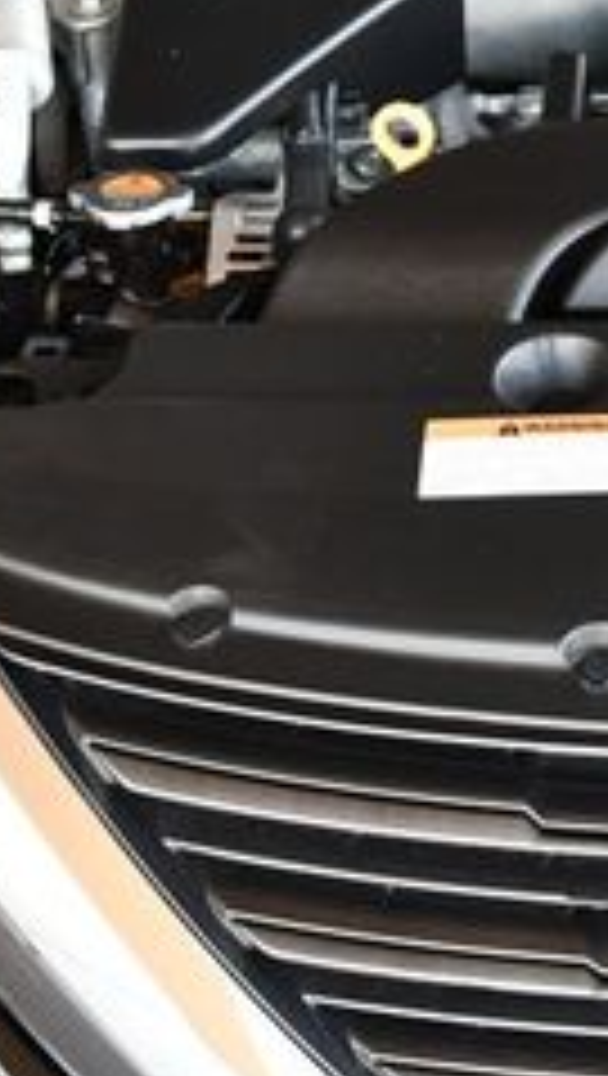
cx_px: 874
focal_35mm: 101
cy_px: 257
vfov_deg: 20.9
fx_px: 2886
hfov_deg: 11.6
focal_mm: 18
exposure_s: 1/250
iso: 640
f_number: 3.5
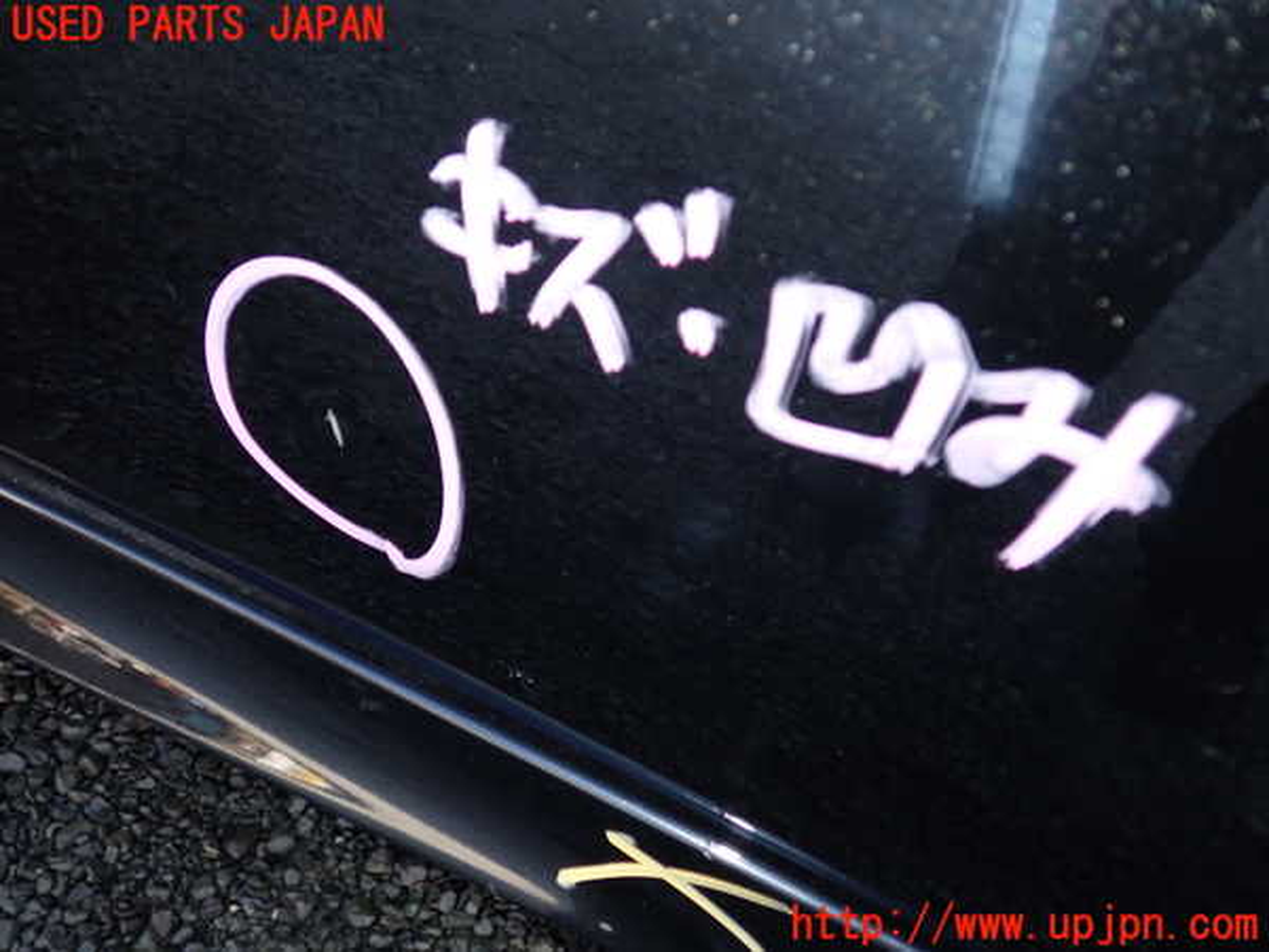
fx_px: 1100
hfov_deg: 60.0
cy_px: 476
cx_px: 634
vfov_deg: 46.8
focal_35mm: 30
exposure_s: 1/30
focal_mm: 5.4
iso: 200
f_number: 6.3
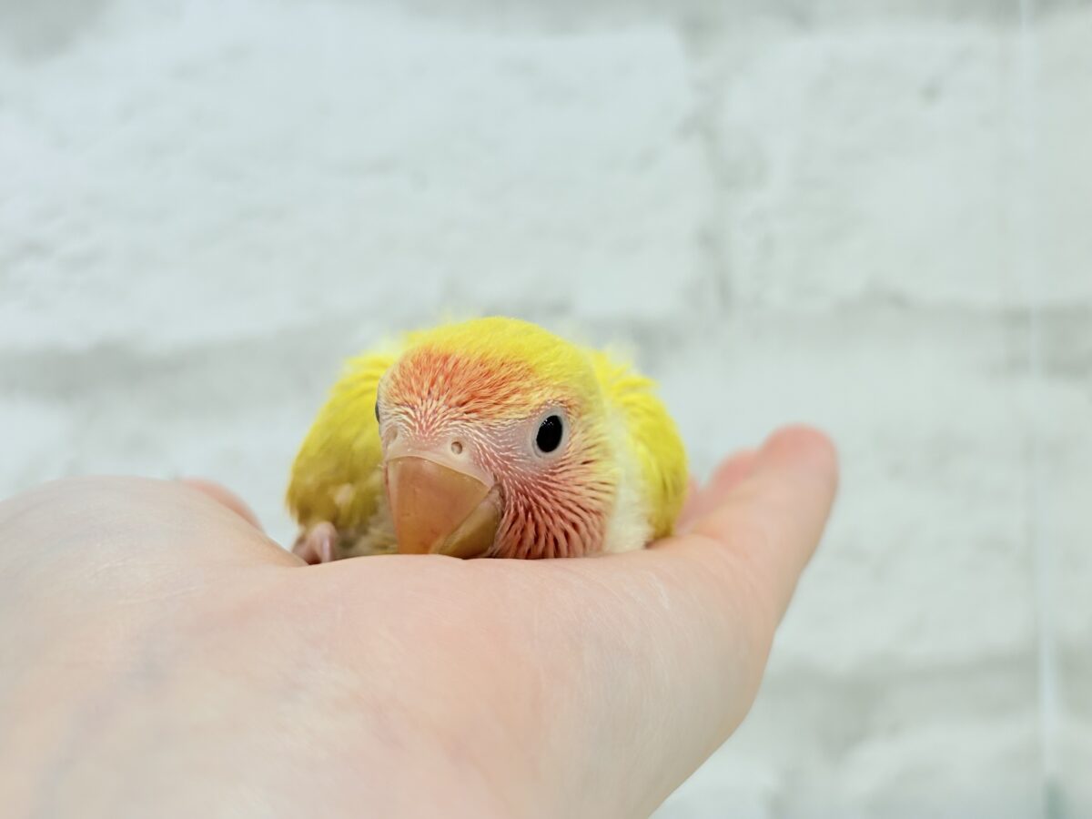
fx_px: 1640
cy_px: 410
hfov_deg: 36.8
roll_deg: +3.0
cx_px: 546
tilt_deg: -1.7
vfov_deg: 28.0
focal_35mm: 52
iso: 64
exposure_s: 1/100
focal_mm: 5.96
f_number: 1.6
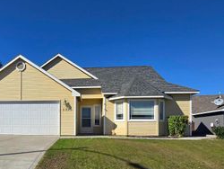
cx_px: 66
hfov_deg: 64.6
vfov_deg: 51.5
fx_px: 168
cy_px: 121
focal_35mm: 26
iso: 50
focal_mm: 2.2
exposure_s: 1/3354
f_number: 2.2
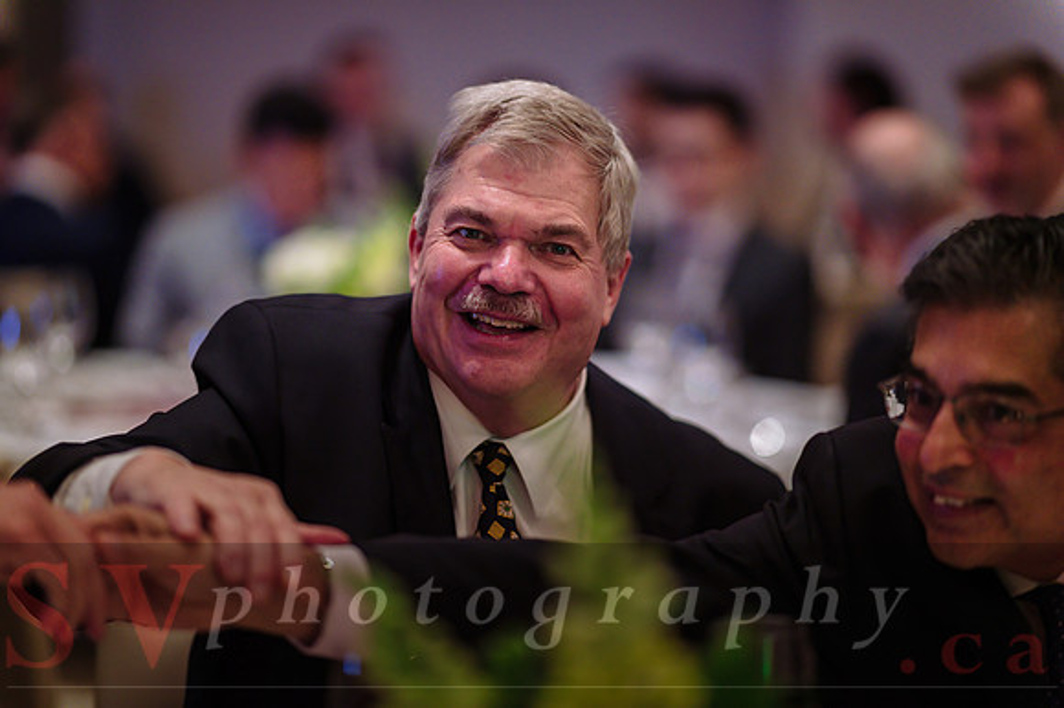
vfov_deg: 13.0
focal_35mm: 105
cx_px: 532
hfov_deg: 19.5
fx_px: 3101
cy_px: 354
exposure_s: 1/200
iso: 1600
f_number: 1.4
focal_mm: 105
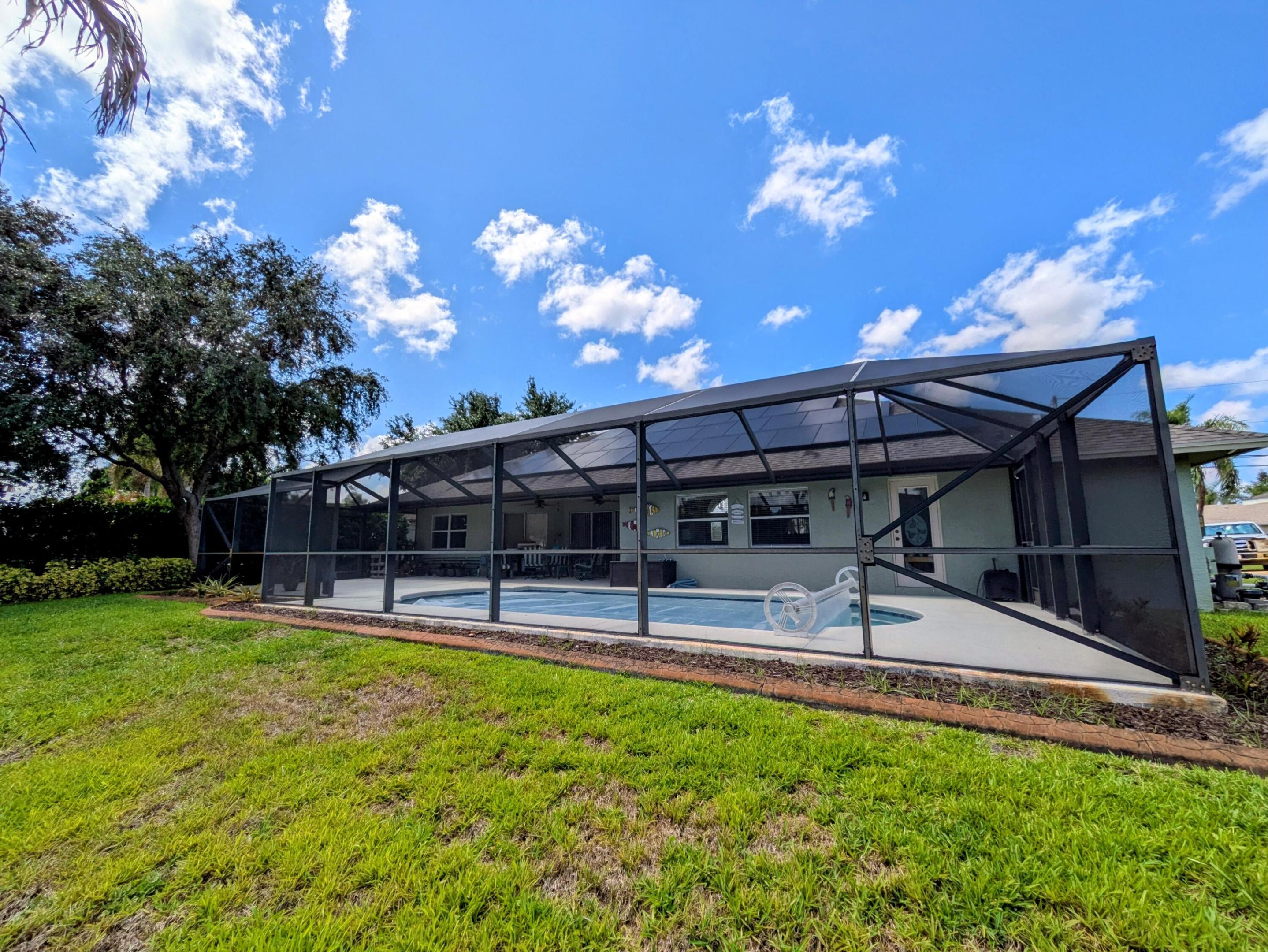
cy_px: 476
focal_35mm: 14
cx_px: 634
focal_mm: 1.83
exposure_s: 1/3559
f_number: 2.2
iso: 51
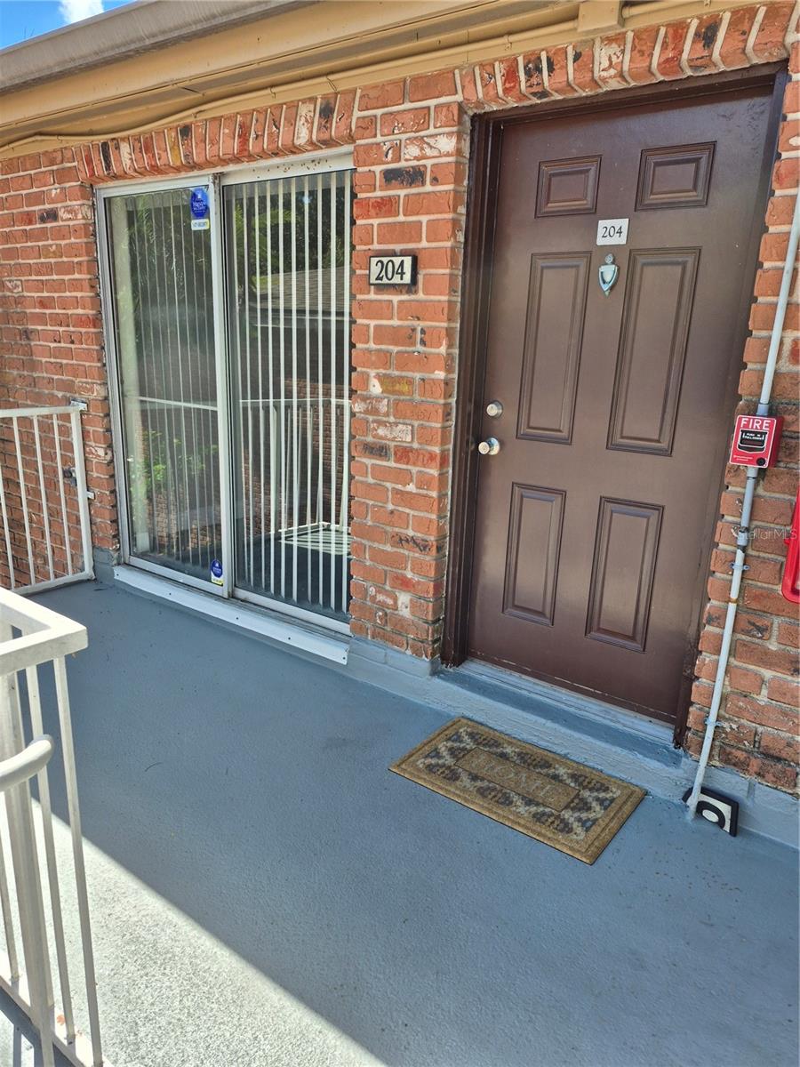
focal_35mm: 23
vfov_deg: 73.9
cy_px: 534
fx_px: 709
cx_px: 400
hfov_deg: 58.9
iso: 25
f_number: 1.8
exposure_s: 1/980
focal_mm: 5.4
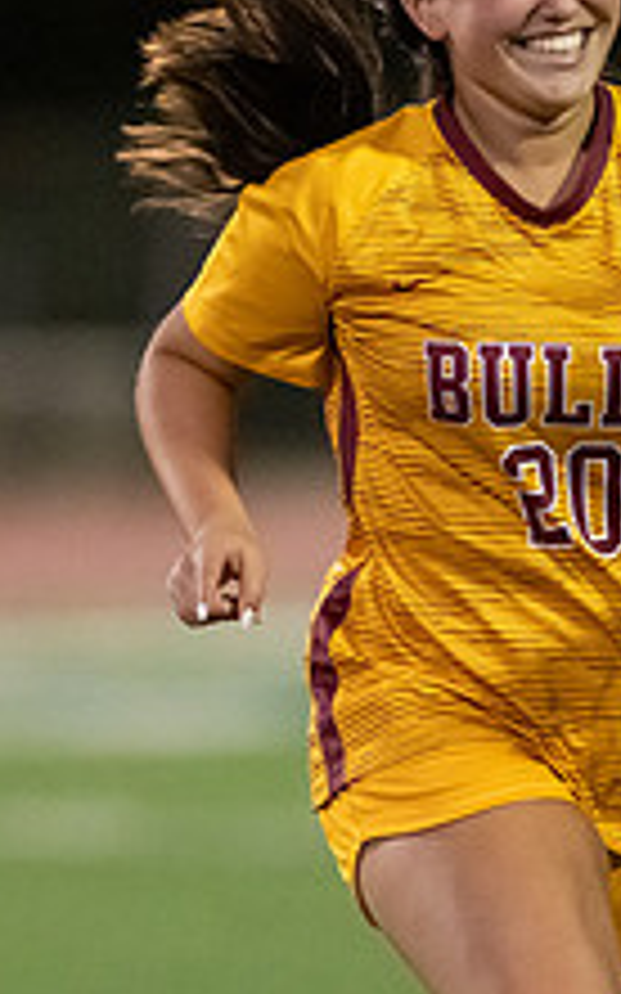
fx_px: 24522
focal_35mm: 905
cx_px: 356
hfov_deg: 1.5
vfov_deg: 2.3
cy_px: 614
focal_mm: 300
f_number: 2.8
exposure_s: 1/1000
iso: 16000
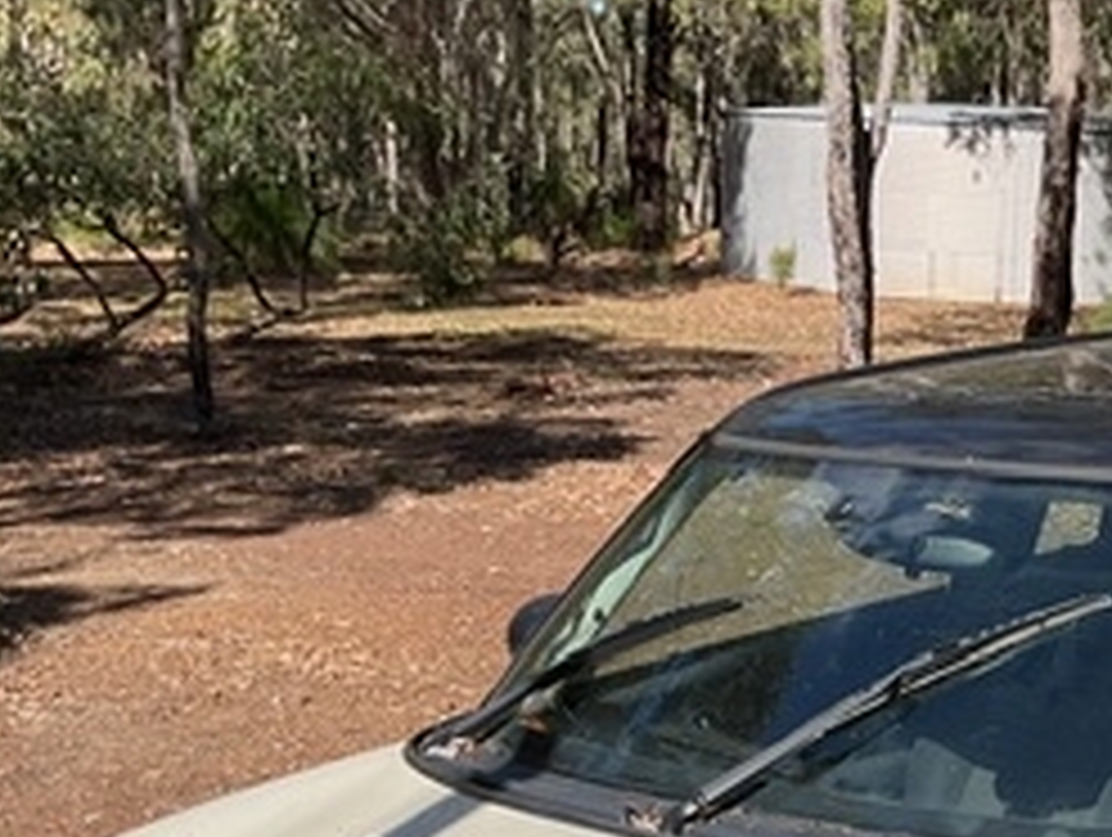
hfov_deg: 25.2
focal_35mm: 75
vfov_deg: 18.6
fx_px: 2413
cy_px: 1022
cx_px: 986
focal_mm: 3
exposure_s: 1/1730
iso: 16
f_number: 1.8
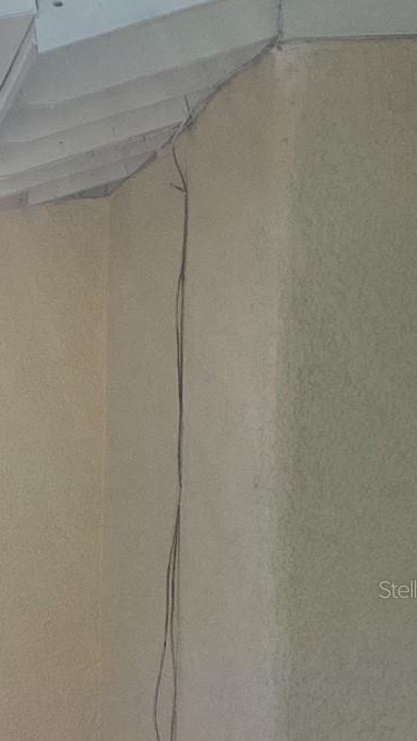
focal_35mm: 81
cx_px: -406
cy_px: 589
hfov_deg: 13.0
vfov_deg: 25.8
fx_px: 1593
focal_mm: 3.3
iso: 25
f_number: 2.4
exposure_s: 1/1404
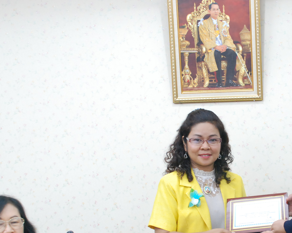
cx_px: 235
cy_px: 168
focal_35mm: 72
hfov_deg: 25.9
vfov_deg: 21.1
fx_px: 622
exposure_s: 1/20
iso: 1000
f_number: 4
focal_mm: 26
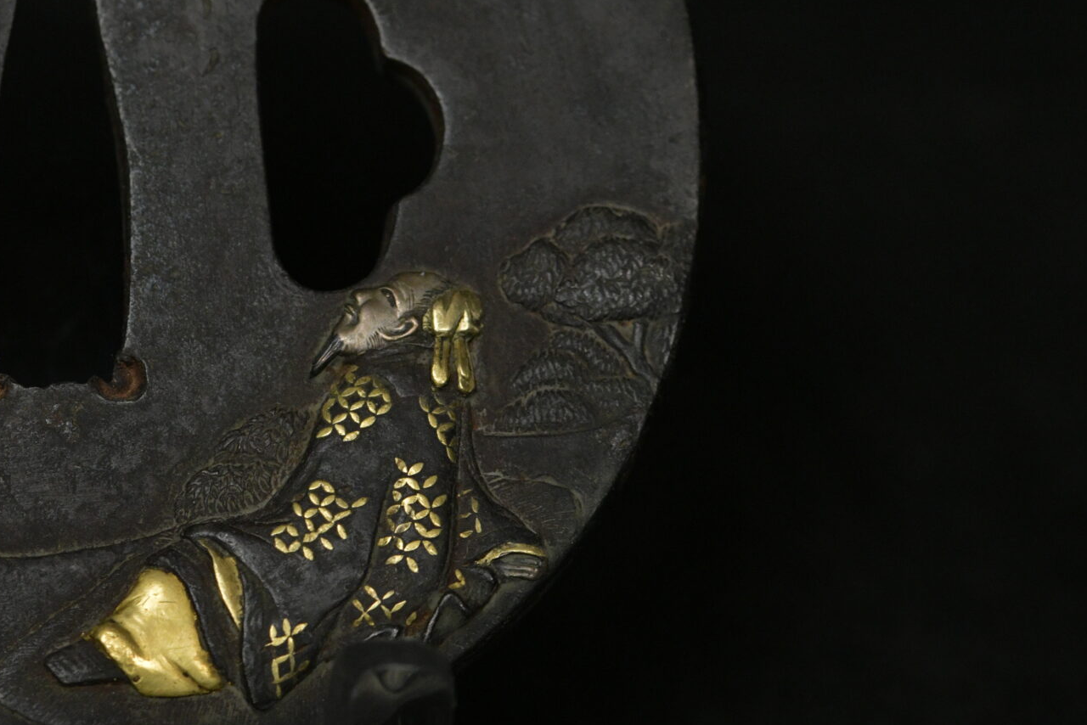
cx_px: 59
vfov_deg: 6.5
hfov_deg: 9.7
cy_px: 211
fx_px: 6342
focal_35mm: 210
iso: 2500
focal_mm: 105
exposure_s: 1/125
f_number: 9
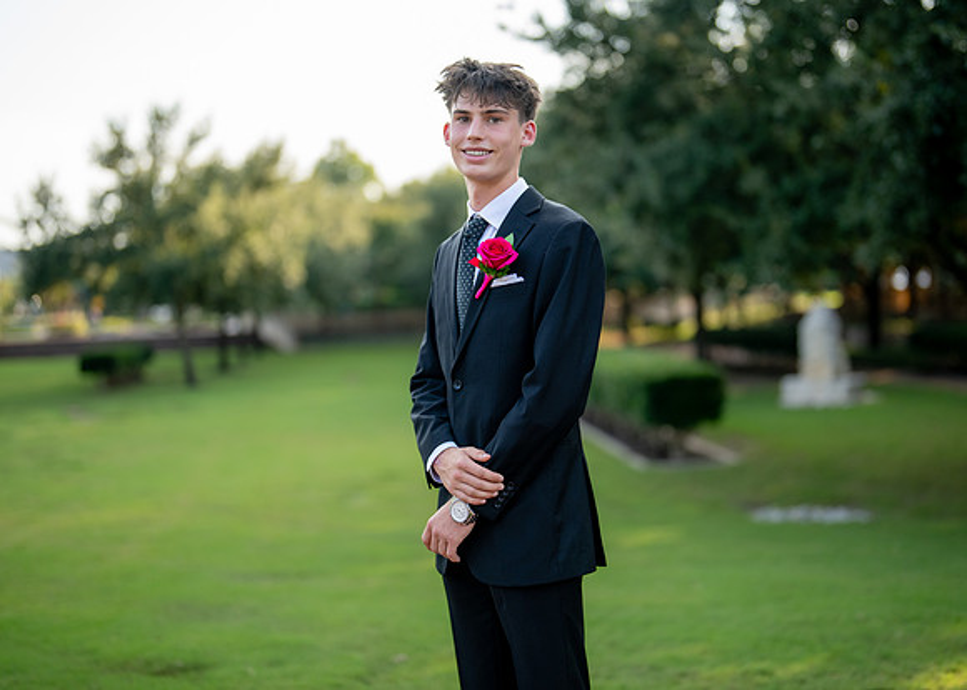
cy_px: 351
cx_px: 510
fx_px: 1551
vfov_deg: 25.1
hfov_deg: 34.6
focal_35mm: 56
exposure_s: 1/2000
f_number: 1.2
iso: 200
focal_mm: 50
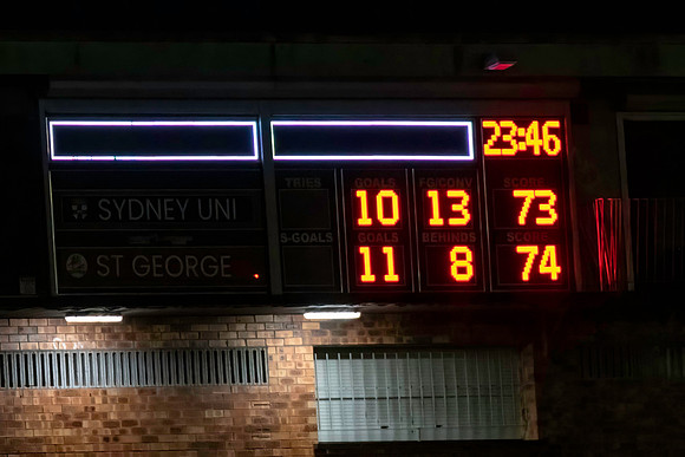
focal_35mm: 666
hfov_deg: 3.1
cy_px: 226
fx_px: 12683
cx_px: 489
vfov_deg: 2.1
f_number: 2.8
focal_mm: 300
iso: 10000
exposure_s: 1/1250
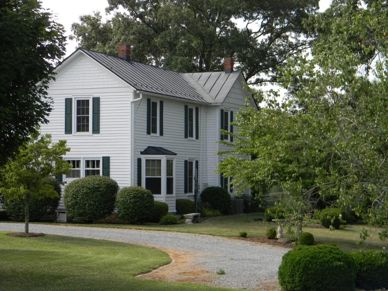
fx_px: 930
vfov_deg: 17.8
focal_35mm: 83
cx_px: 194
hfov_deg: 23.6
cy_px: 146
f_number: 4.5
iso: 80
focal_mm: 15.1
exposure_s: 1/260
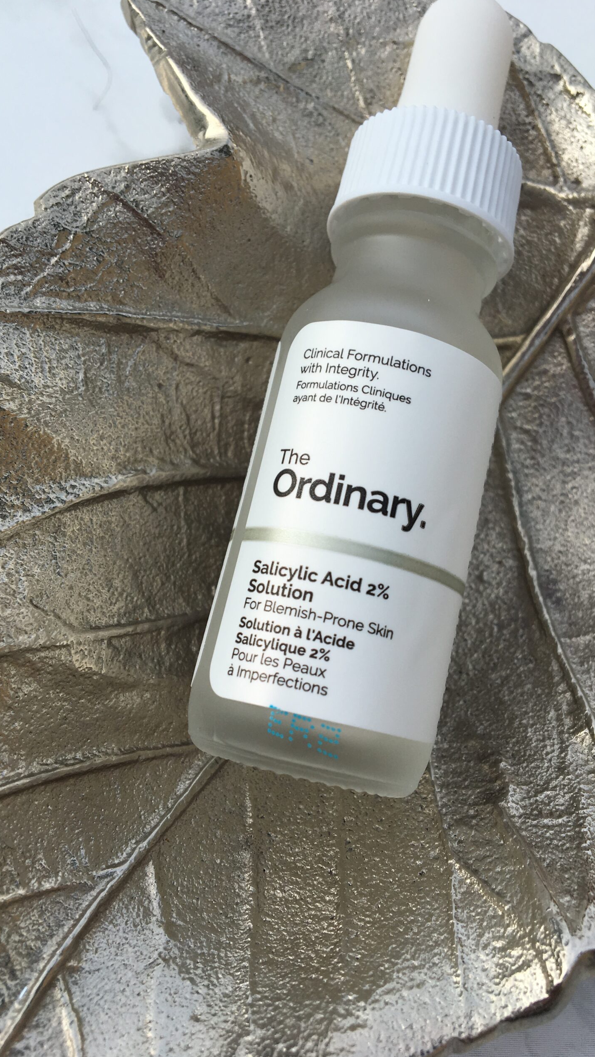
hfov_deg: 36.6
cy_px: 531
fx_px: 898
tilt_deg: -70.5
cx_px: 333
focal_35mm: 32
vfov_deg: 61.0
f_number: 2.2
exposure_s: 1/894
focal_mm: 4.15
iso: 25
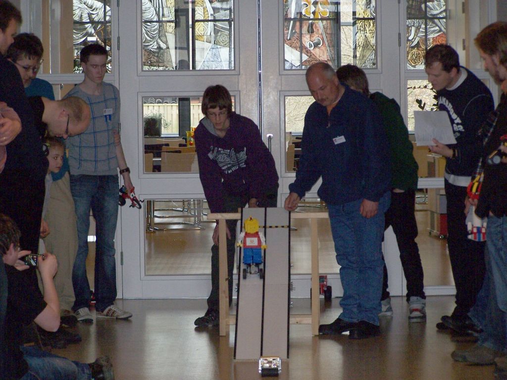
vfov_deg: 8.8
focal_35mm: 169
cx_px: 254
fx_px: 2475
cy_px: 190
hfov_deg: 11.7
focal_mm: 28
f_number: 3.2
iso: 140
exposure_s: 1/125
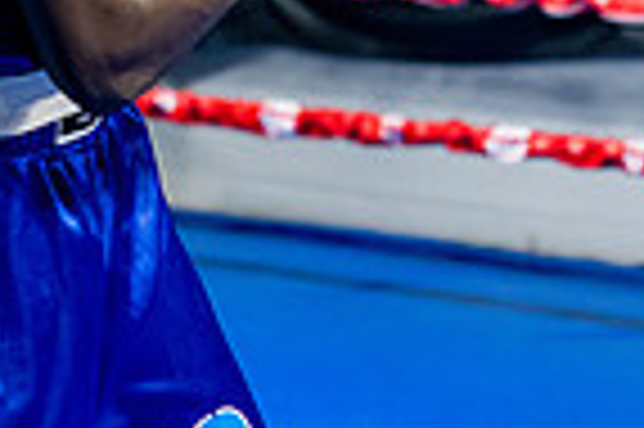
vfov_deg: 6.7
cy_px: -11
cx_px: 703
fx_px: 3627
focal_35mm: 203
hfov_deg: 10.0
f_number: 2
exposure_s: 1/800
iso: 4000
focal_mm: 50
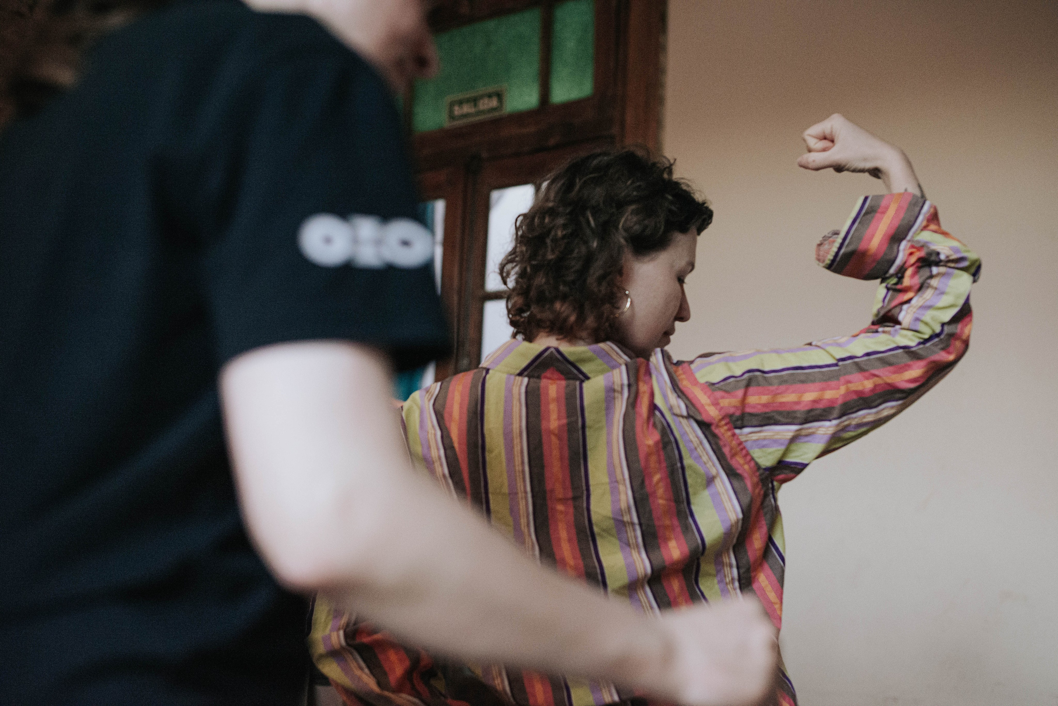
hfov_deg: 39.6
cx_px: 529
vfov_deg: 27.0
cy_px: 353
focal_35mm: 50
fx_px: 1470
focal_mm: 50
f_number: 2.8
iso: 5000
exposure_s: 1/250
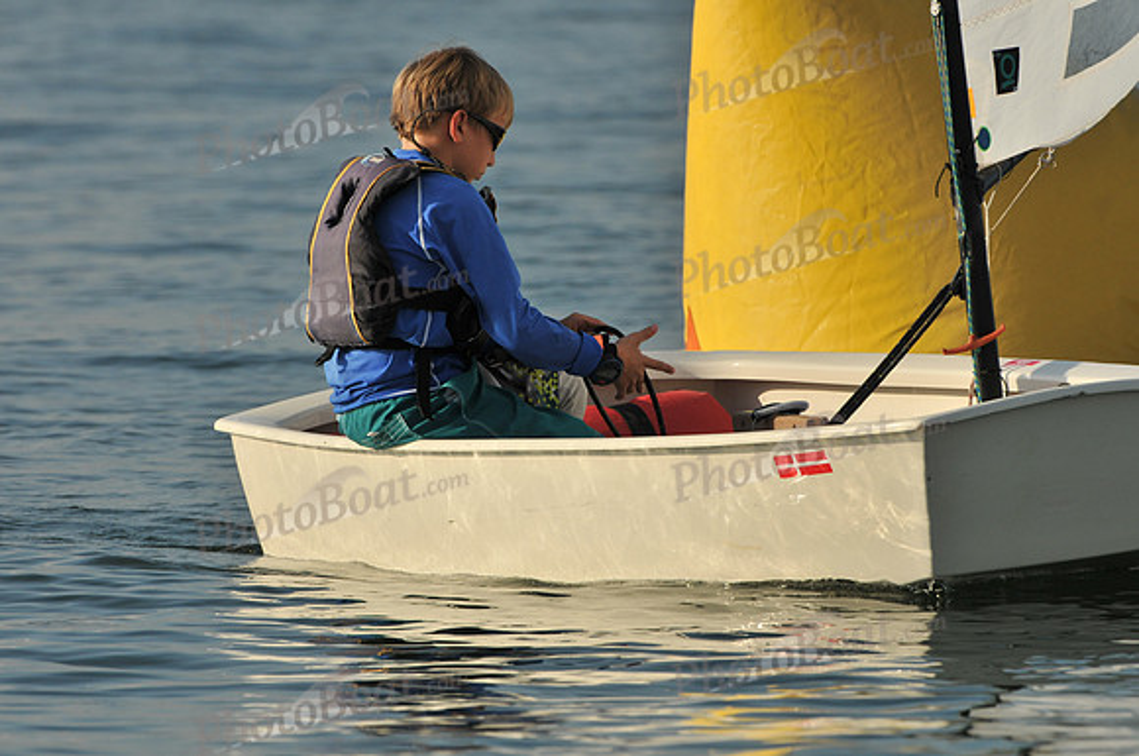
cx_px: 570
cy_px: 378
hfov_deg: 3.4
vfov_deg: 2.3
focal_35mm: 600
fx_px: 18957
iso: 200
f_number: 8
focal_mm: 400
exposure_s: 1/800
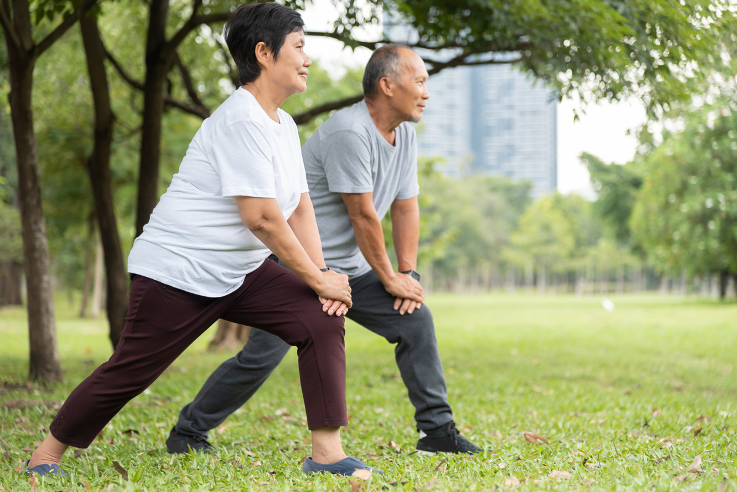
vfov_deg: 13.1
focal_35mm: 105
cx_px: 368
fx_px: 2150
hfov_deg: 19.4
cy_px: 246
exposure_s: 1/160
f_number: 4.5
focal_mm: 105
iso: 200
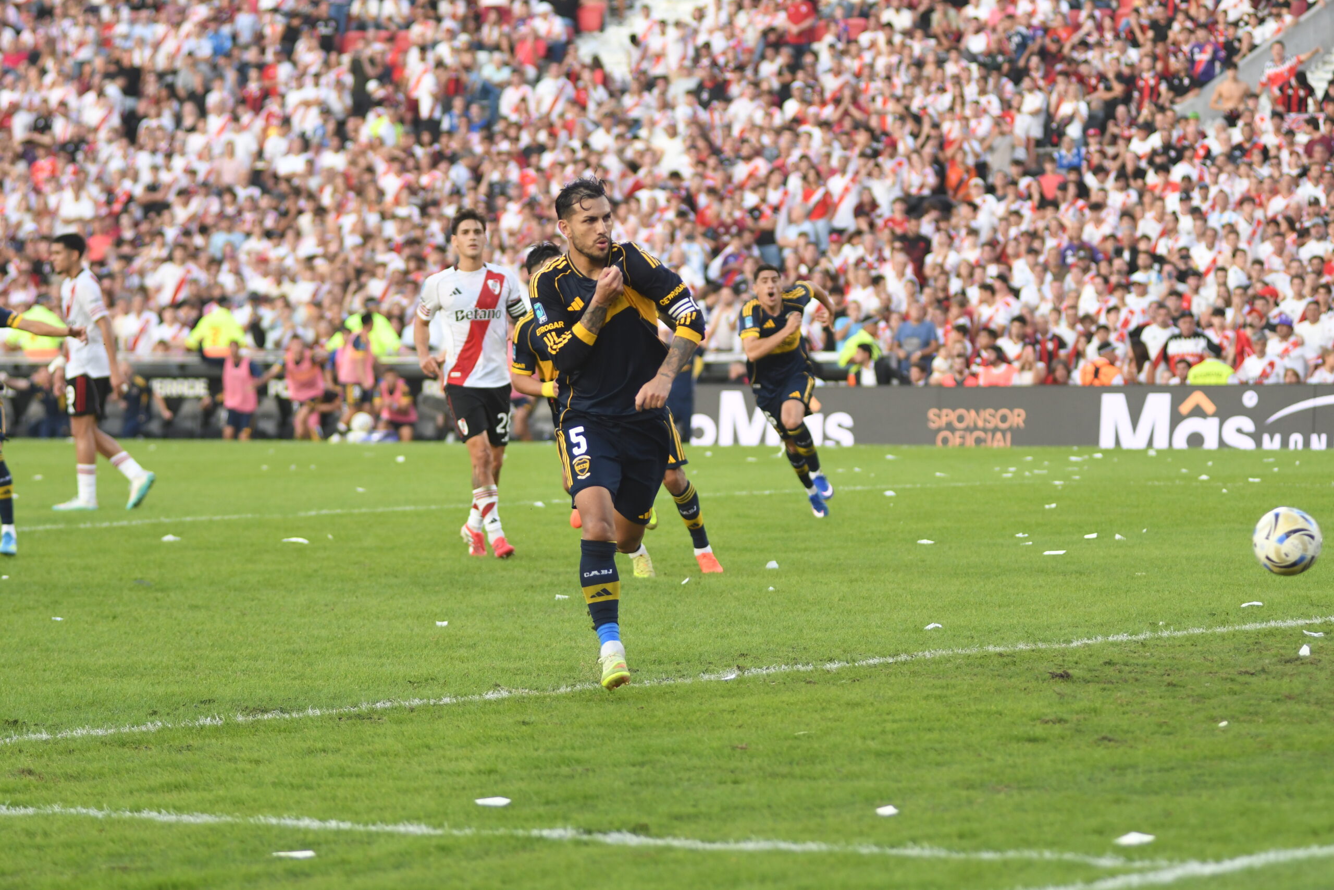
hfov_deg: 11.4
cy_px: 445
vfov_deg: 7.6
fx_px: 6670
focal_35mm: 180
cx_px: 667
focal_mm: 120
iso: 640
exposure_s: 1/1000
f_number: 2.8
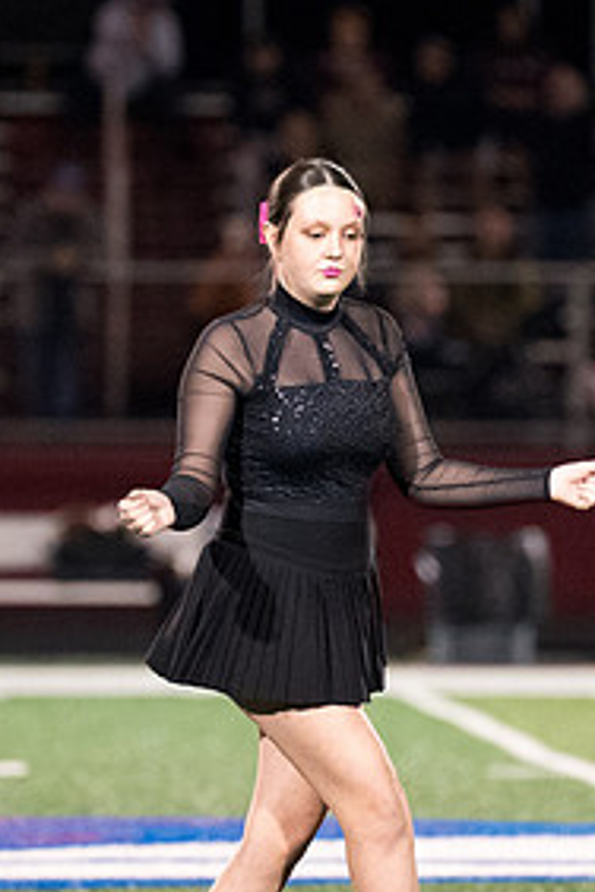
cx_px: 412
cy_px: 398
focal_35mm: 495
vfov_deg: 4.2
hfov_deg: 2.8
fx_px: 12271
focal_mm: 175
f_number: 2.8
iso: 12800
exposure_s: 1/1000
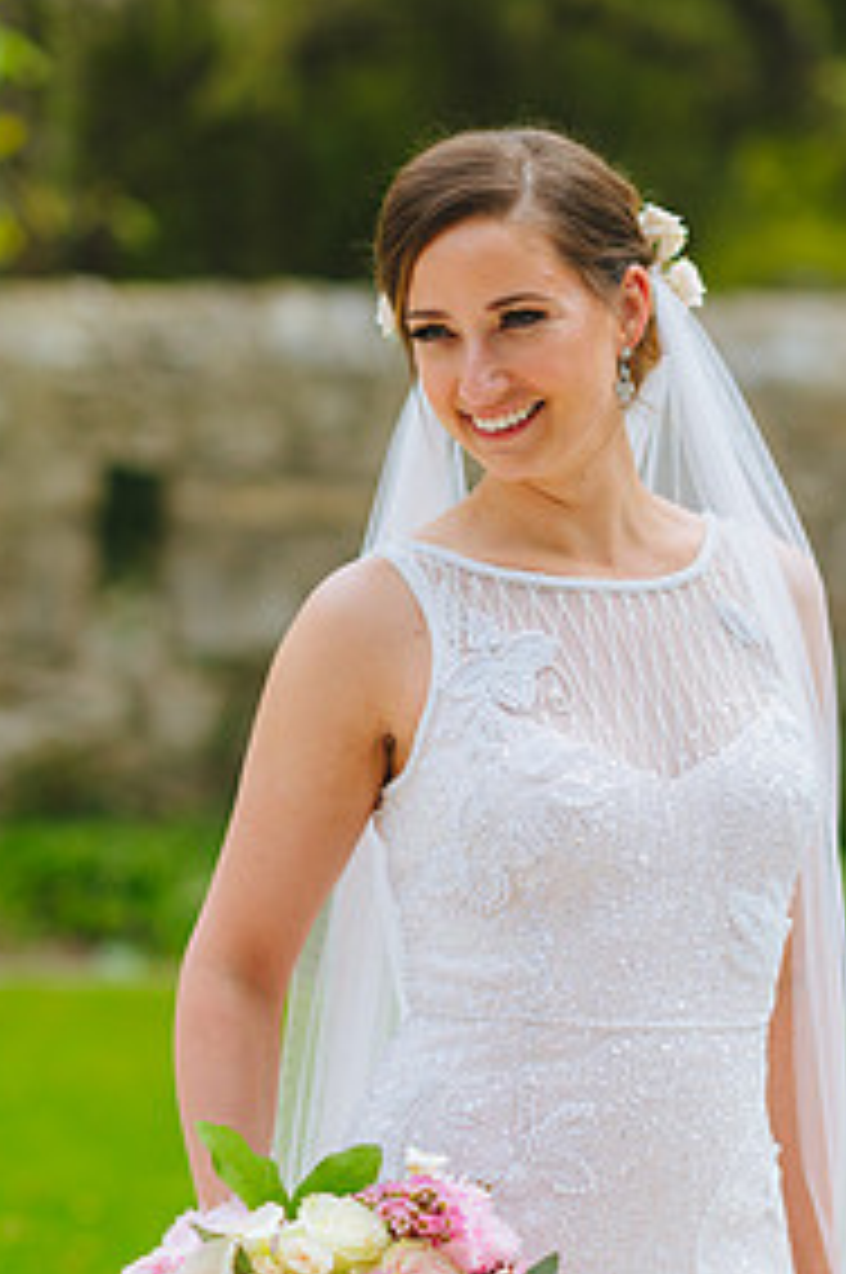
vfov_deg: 15.1
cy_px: 959
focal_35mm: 135
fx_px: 4770
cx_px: 569
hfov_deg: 10.1
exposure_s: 1/2500
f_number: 2
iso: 200
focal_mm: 85
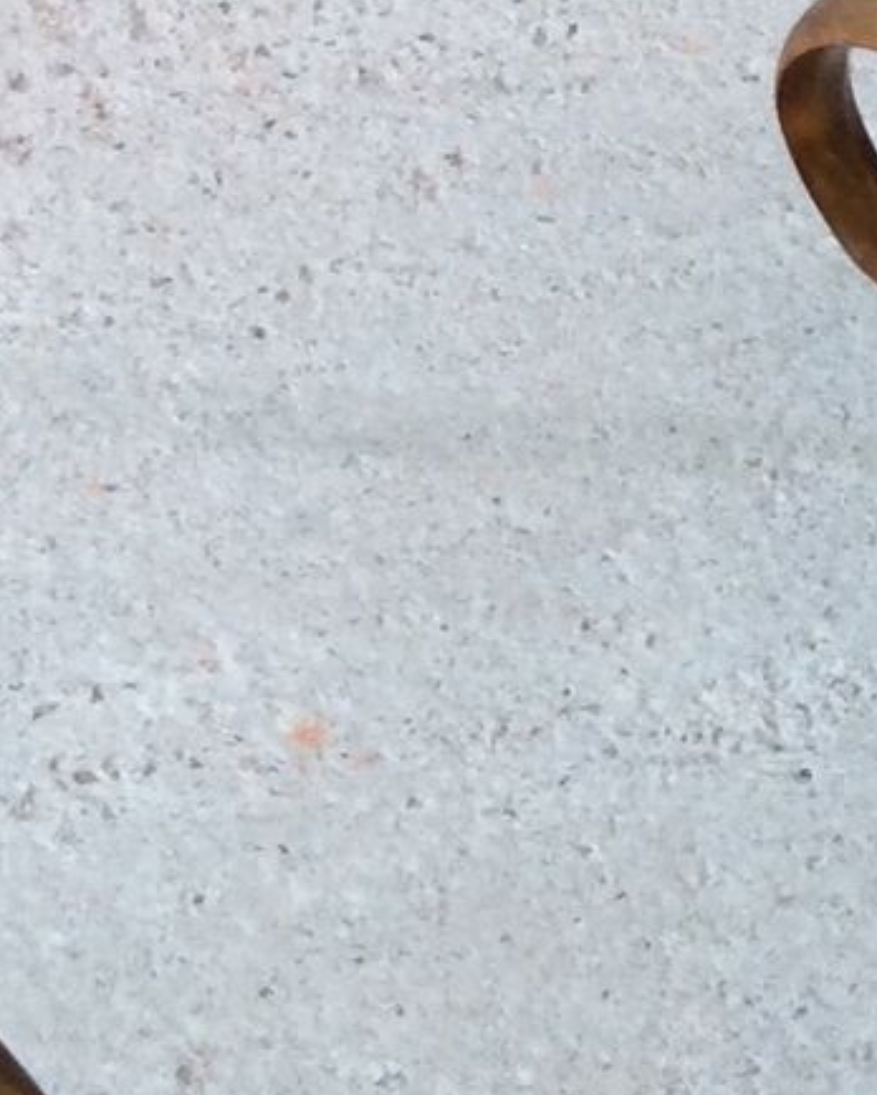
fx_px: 4667
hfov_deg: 10.4
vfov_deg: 13.4
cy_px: 566
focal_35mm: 144
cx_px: 1309
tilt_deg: -49.7
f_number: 2.4
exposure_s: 1/100
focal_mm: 3.3
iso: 40
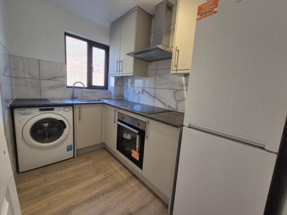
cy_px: 108
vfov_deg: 89.9
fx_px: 108
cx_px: 144
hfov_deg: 106.2
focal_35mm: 13
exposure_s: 1/50
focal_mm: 2.2
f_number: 2.2
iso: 50
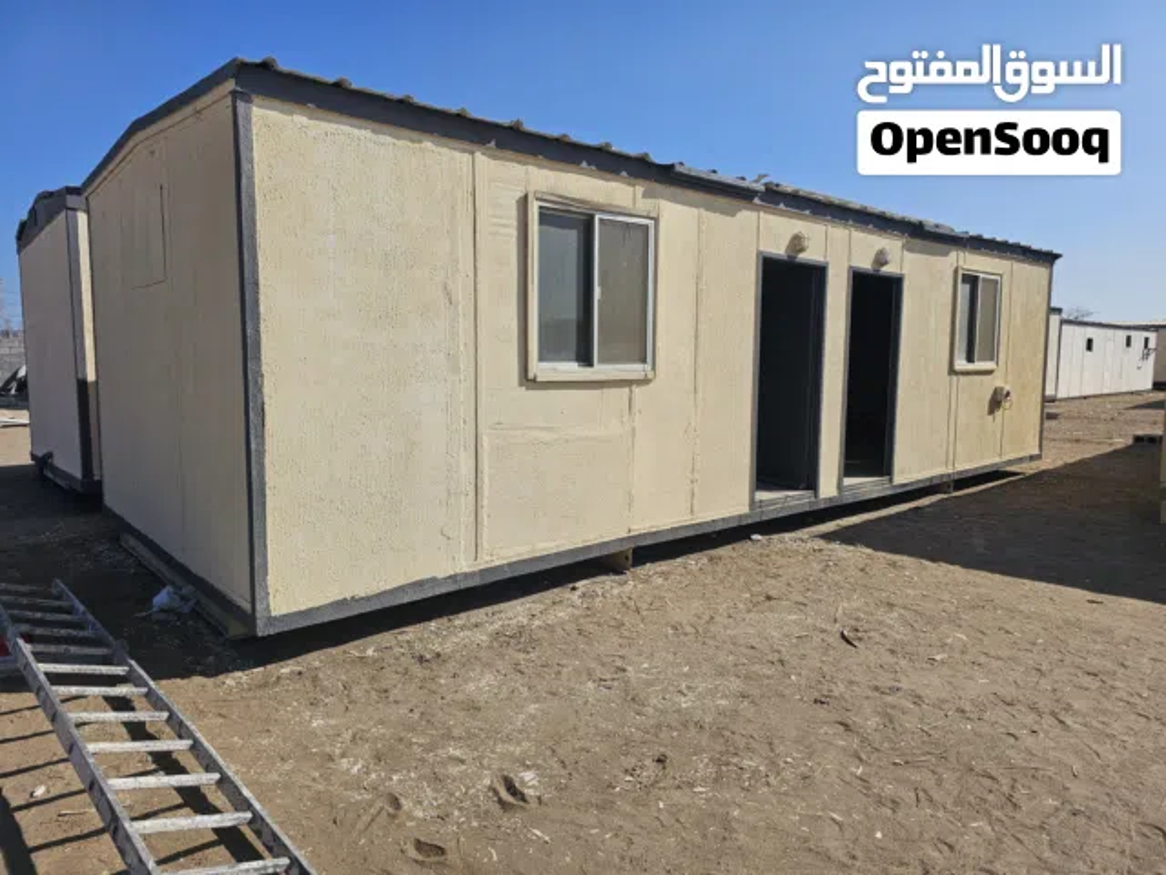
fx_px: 775
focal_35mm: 23
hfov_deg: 73.9
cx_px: 583
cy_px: 438
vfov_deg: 58.9
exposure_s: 1/1704
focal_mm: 6.3
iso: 12
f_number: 1.7
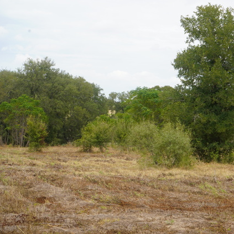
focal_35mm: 72
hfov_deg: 23.8
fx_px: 551
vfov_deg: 24.0
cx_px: 163
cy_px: 116
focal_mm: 56
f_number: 10
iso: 100
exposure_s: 1/125
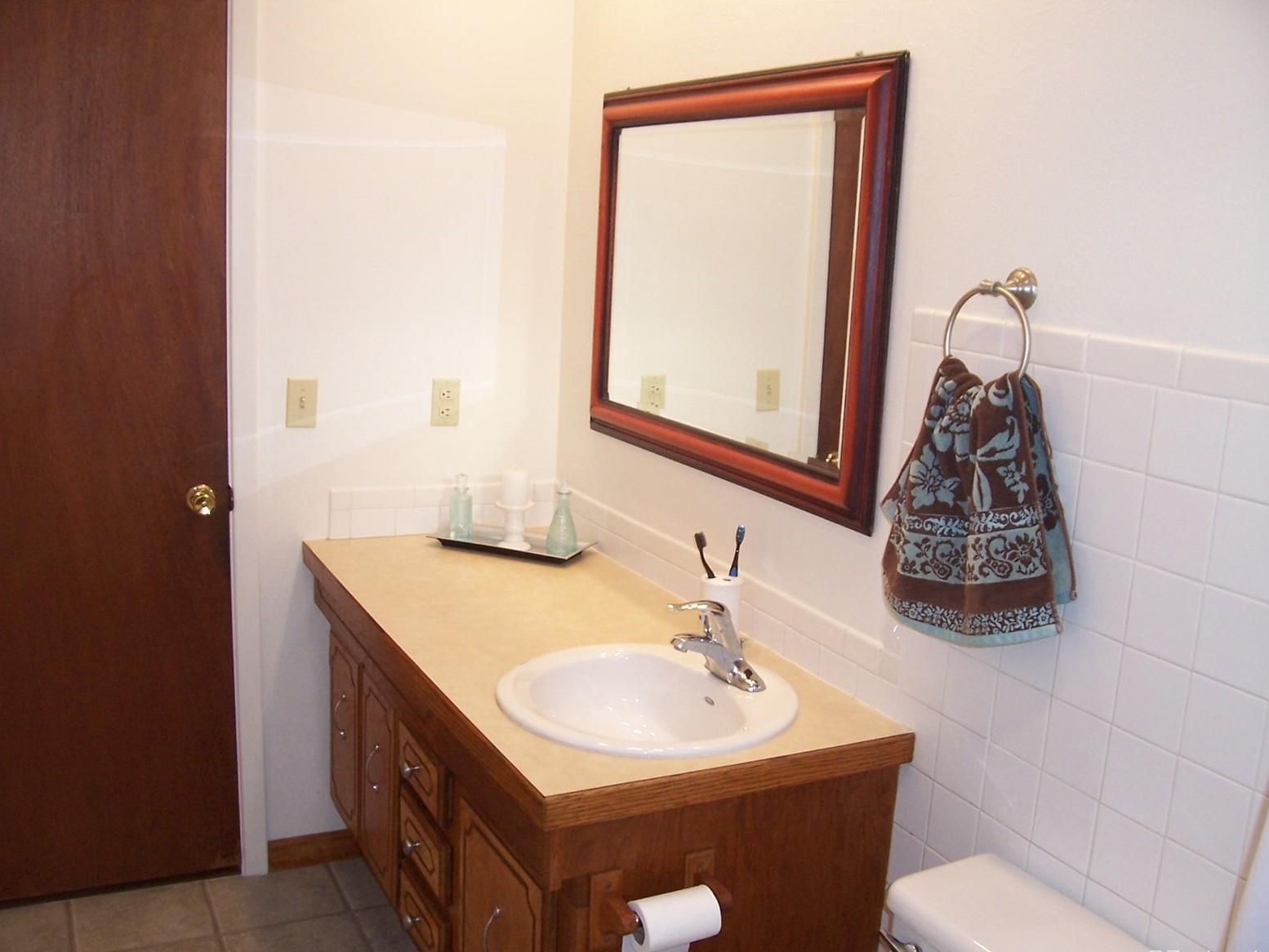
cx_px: 628
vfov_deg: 40.7
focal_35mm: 35
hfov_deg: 52.6
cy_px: 487
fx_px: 1283
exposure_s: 1/90
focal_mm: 5.6
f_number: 2.7
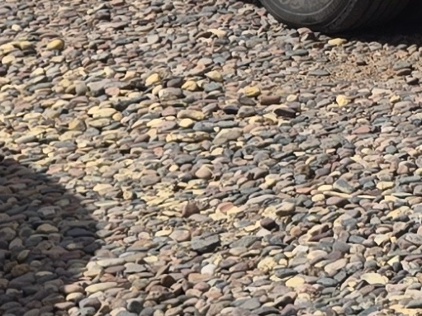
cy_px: -300
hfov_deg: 9.2
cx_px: 1199
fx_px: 2194
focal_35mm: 180
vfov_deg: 7.9
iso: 25
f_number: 1.8
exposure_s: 1/3059
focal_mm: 5.4
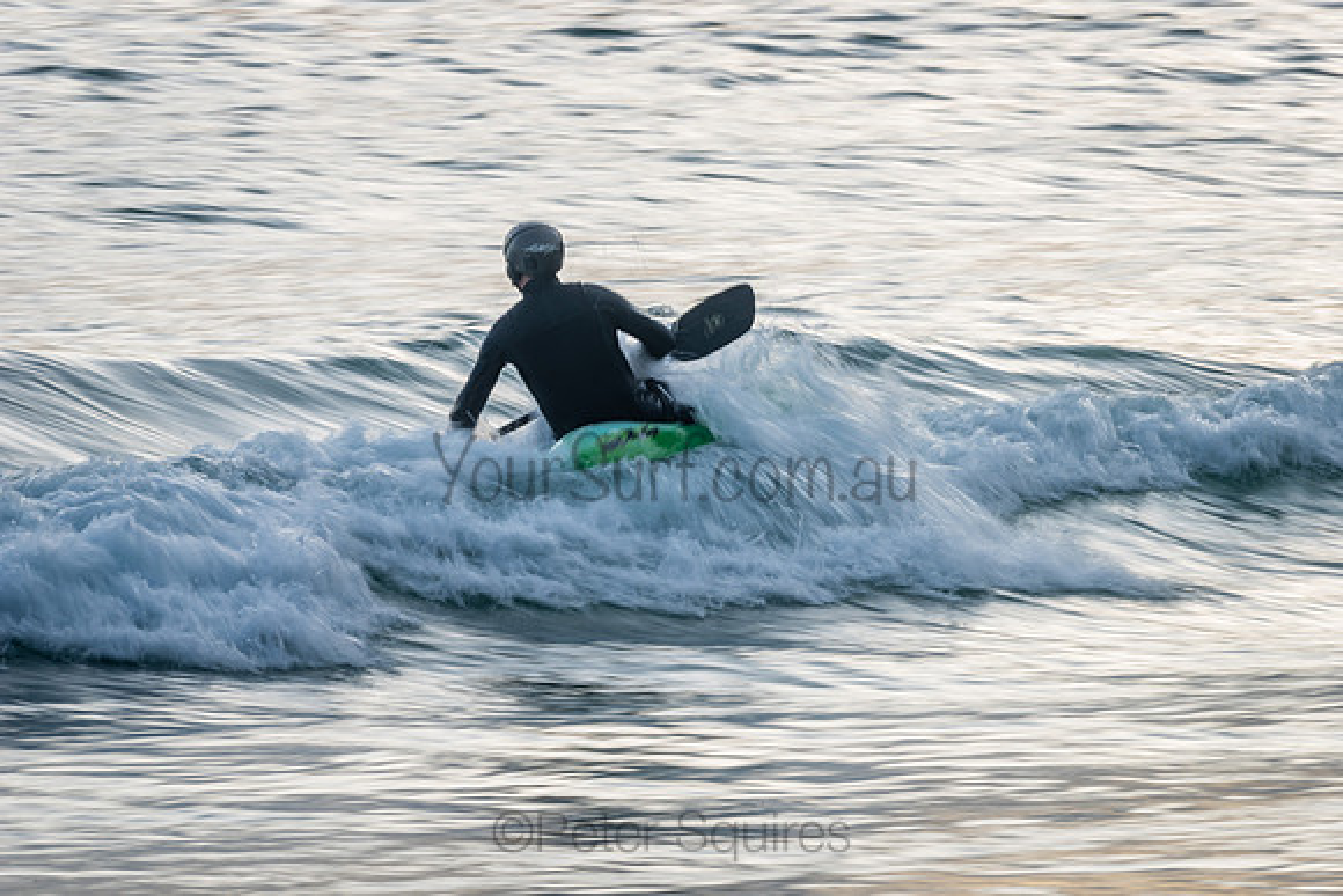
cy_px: 448
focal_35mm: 500
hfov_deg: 4.1
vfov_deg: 2.8
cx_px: 672
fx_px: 18656
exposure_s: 1/20
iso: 31
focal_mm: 500
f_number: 20
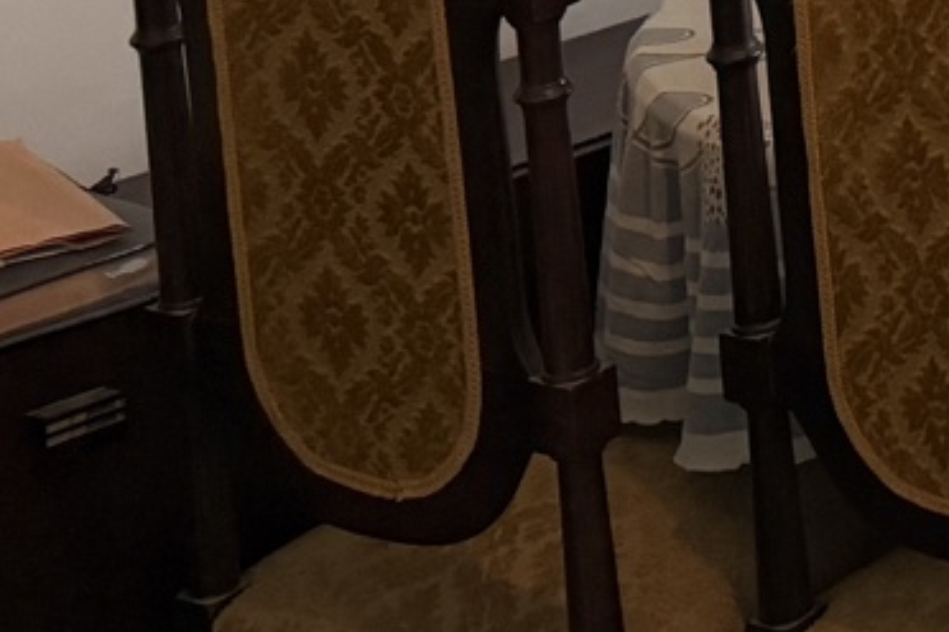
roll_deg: +0.8
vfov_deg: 9.6
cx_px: 2143
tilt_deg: -1.1
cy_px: -831
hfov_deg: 12.9
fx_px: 3400
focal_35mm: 129
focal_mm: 6.76
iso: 200
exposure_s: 1/112
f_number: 1.78
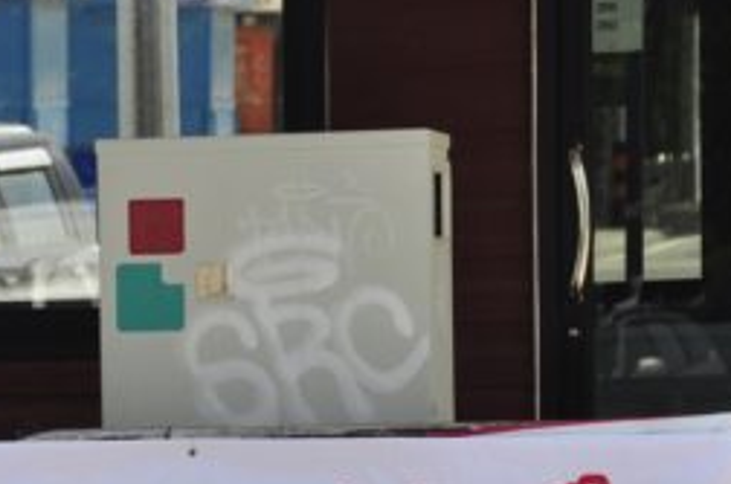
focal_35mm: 564
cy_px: 680
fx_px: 11431
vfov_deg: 2.4
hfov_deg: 3.7
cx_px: 44
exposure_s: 1/500
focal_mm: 130
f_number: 8
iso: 200
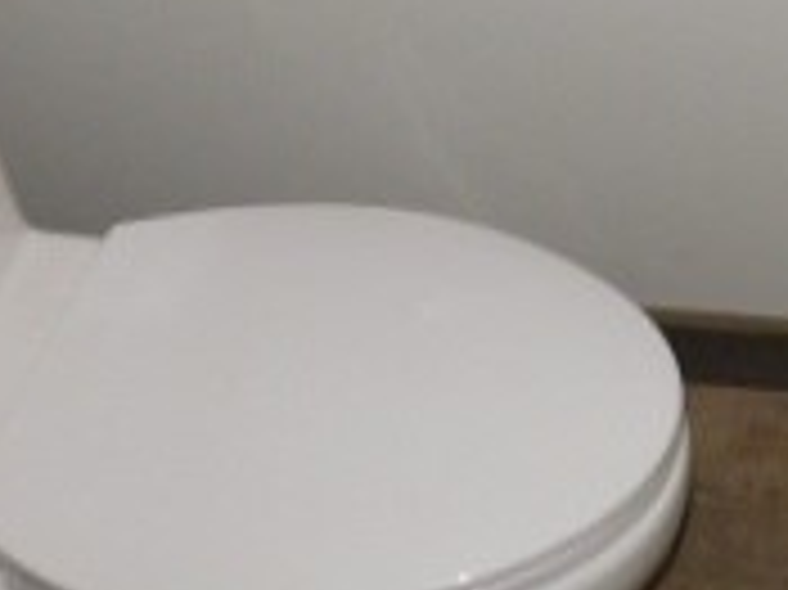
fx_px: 1911
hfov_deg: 21.1
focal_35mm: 84
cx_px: 1036
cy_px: -167
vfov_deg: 16.6
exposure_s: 1/30
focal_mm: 4
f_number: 3
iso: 200
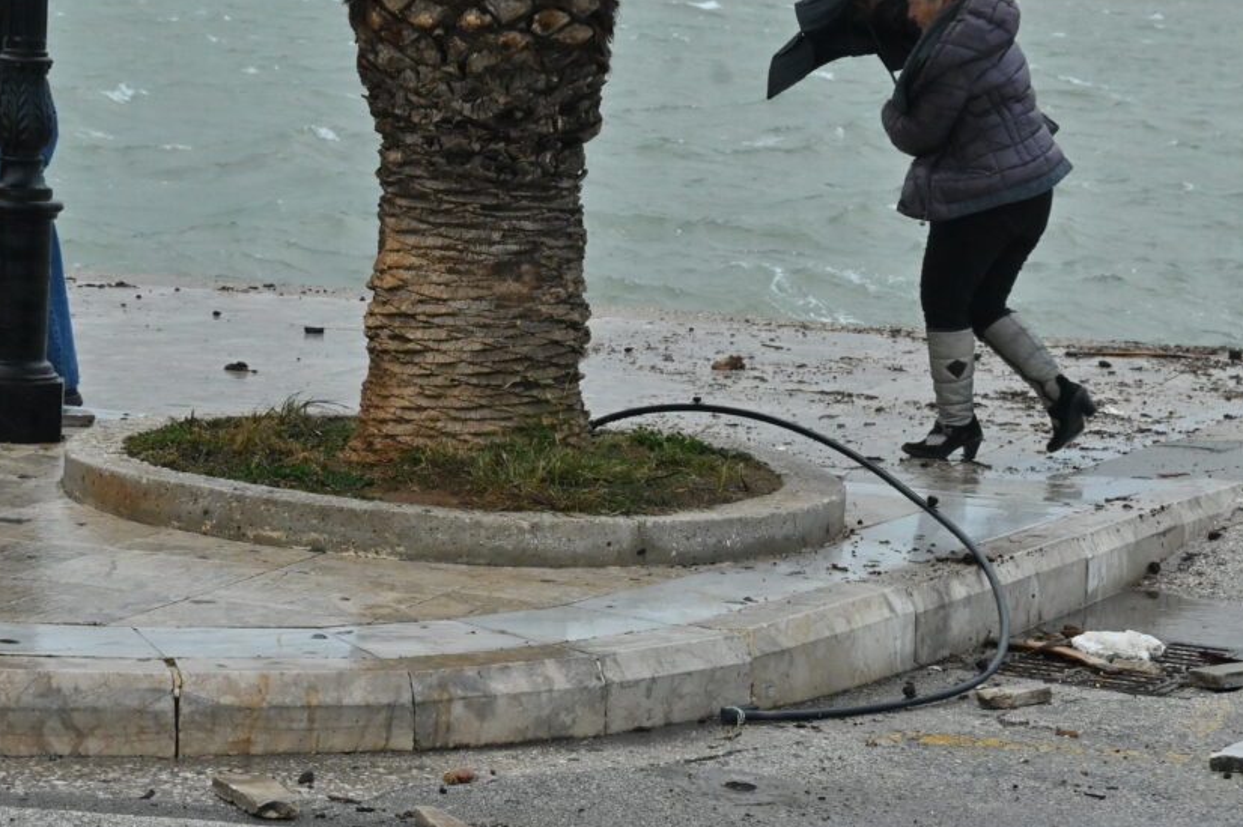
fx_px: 3762
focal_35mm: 109
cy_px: 250
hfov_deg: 18.7
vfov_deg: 12.5
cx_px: 504
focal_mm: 50
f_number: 9
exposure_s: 1/320
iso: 1250
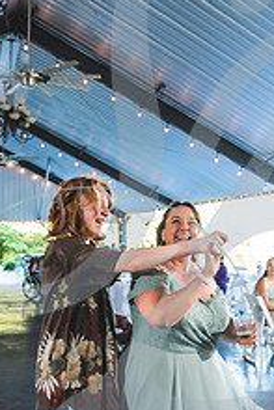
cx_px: 173
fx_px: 558
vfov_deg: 40.3
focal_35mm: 49
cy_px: 218
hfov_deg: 27.5
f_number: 2.8
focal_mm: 24
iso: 400
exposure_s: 1/125
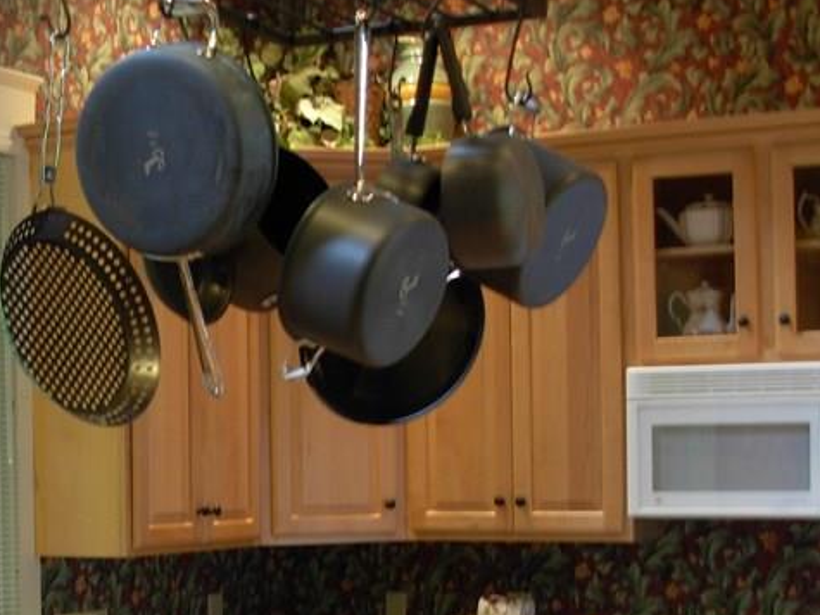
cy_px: 553
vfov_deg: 17.7
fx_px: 1942
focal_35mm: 82
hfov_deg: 23.4
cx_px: 133
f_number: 2.9
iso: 81
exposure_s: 1/4
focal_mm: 6.3
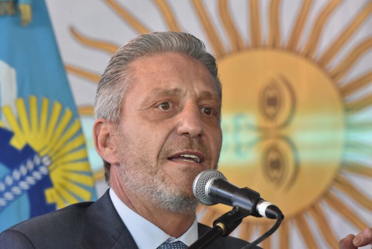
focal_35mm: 200
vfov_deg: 6.9
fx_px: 2068
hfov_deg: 10.3
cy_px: 124
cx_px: 186
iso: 6400
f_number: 11
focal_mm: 200
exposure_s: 1/200
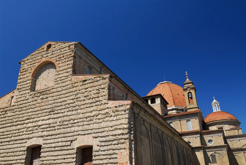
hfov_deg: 61.9
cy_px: 82
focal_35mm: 30
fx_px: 205
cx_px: 123
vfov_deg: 43.7
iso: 100
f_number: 6.3
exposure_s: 1/60
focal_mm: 20
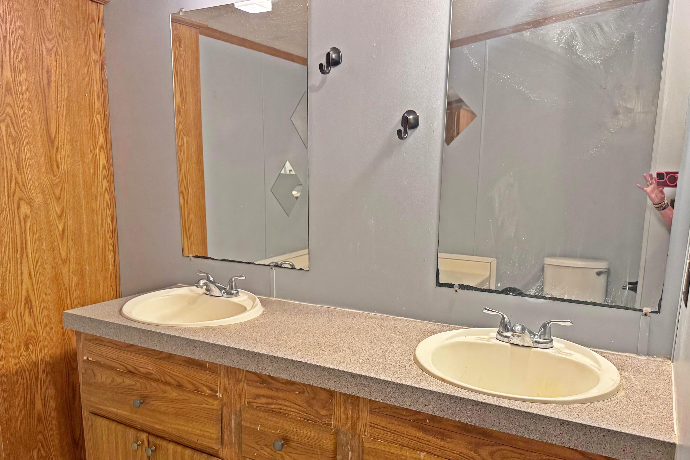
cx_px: 353
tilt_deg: -11.0
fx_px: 537
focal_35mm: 28
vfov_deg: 46.1
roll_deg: -0.9
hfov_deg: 65.5
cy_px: 281
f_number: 1.78
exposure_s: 1/60
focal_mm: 6.76
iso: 320
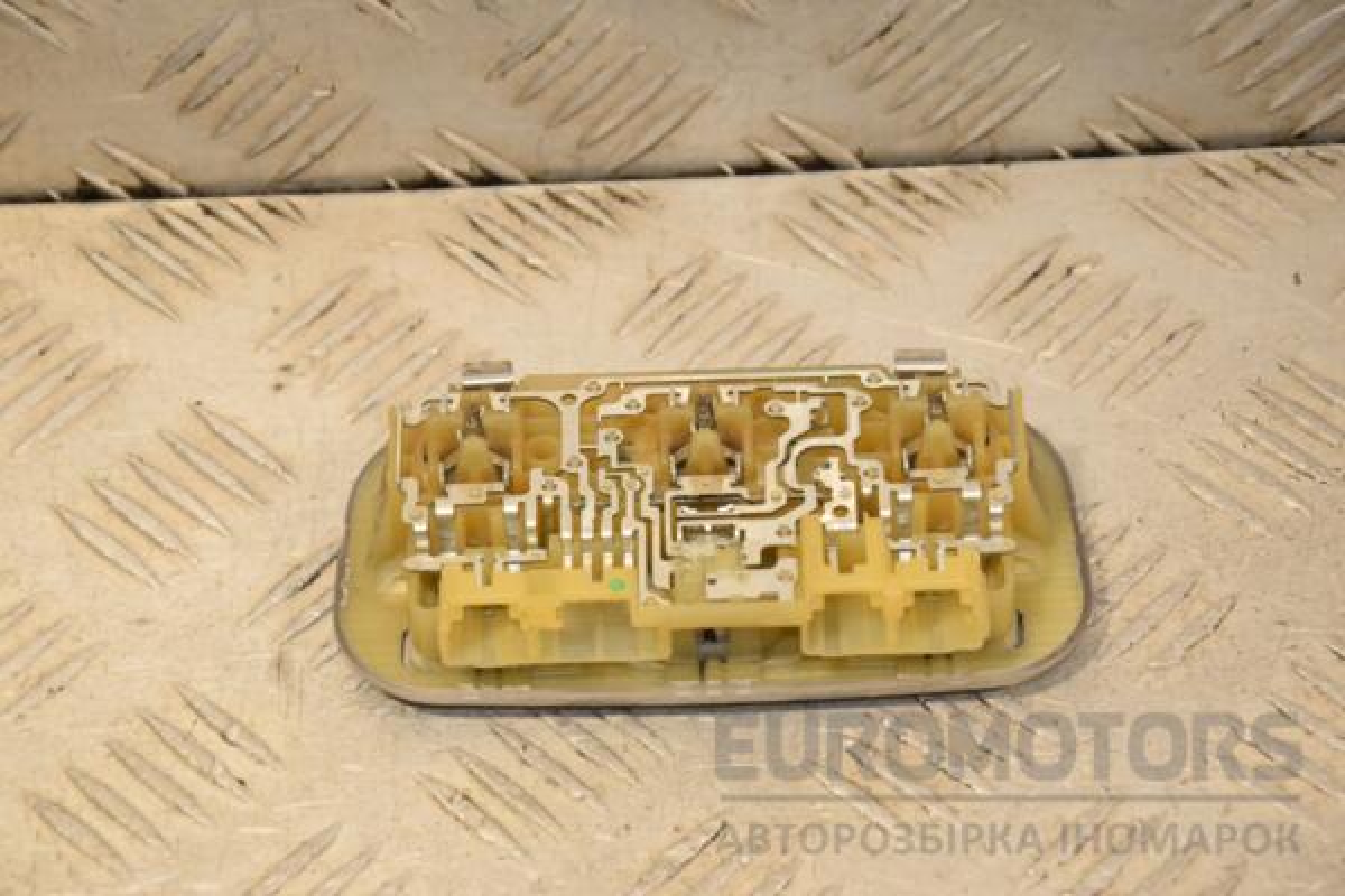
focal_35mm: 128
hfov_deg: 16.1
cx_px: 672
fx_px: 4763
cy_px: 448
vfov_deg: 10.8
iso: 800
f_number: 8
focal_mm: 85
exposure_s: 1/200
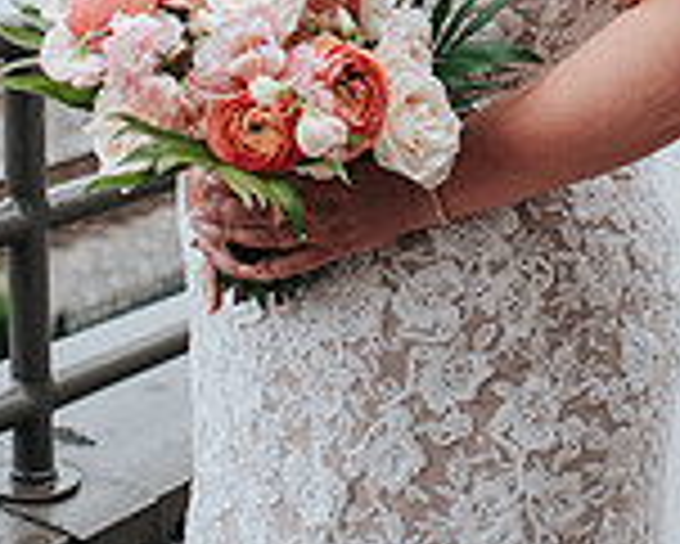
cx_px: 423
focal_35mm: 98
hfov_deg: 19.5
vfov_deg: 15.1
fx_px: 1974
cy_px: -148
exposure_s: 1/800
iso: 100
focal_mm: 35
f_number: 3.2
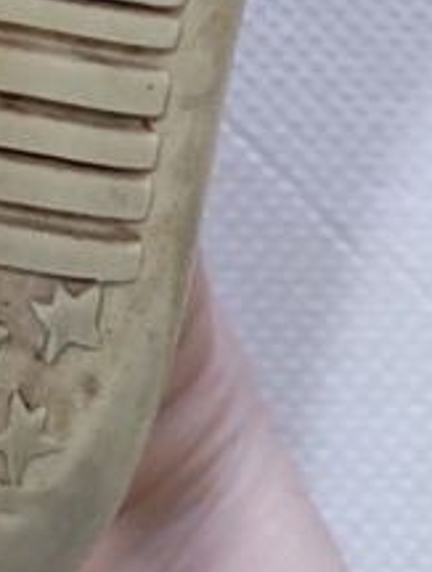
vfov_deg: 12.3
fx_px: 2320
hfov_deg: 9.5
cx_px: -590
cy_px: -598
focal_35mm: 140
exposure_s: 1/33.3
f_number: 1.8
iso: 1225
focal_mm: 4.27
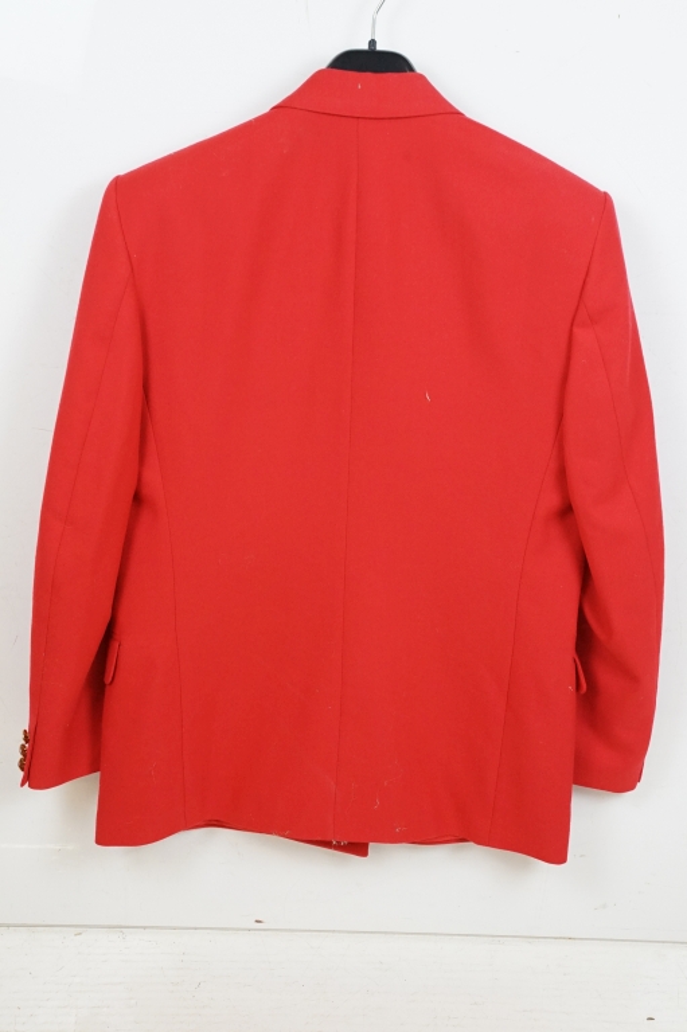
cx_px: 344
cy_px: 516
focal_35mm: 57
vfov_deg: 35.1
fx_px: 1634
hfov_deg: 23.7
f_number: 9
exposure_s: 1/100
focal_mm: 57
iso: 5000
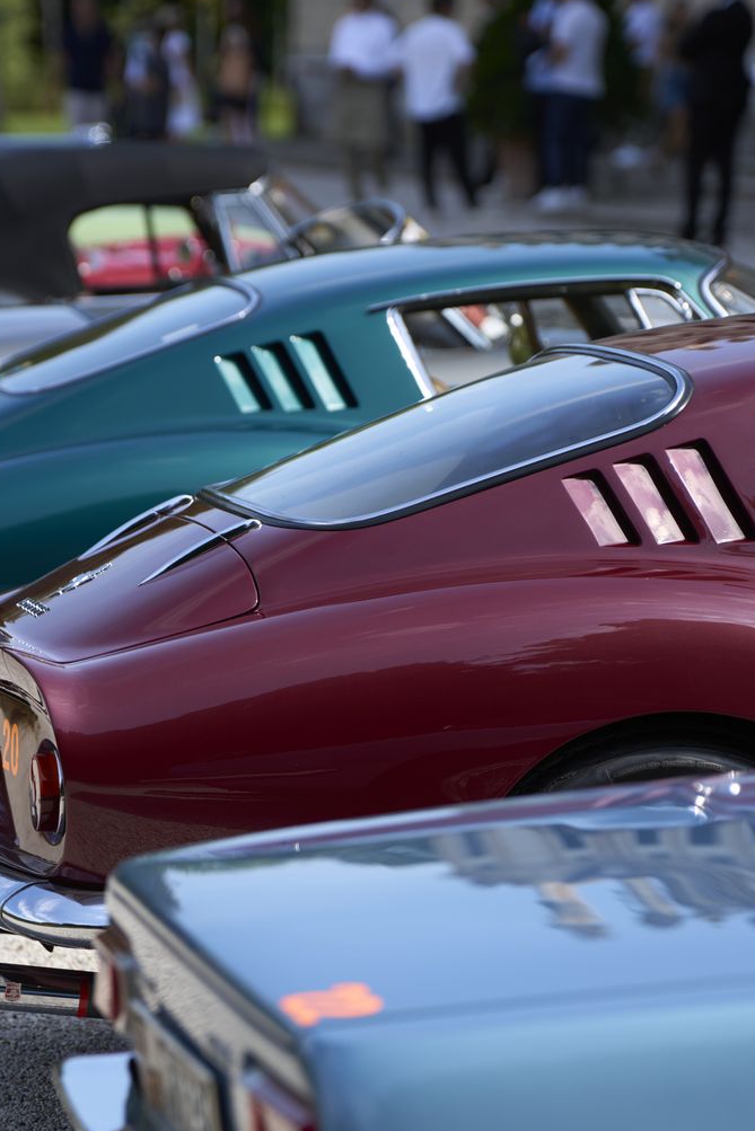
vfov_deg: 10.7
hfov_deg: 7.2
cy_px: 674
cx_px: 217
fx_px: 6037
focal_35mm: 192
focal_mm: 107
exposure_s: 1/1250
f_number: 2.8
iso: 100
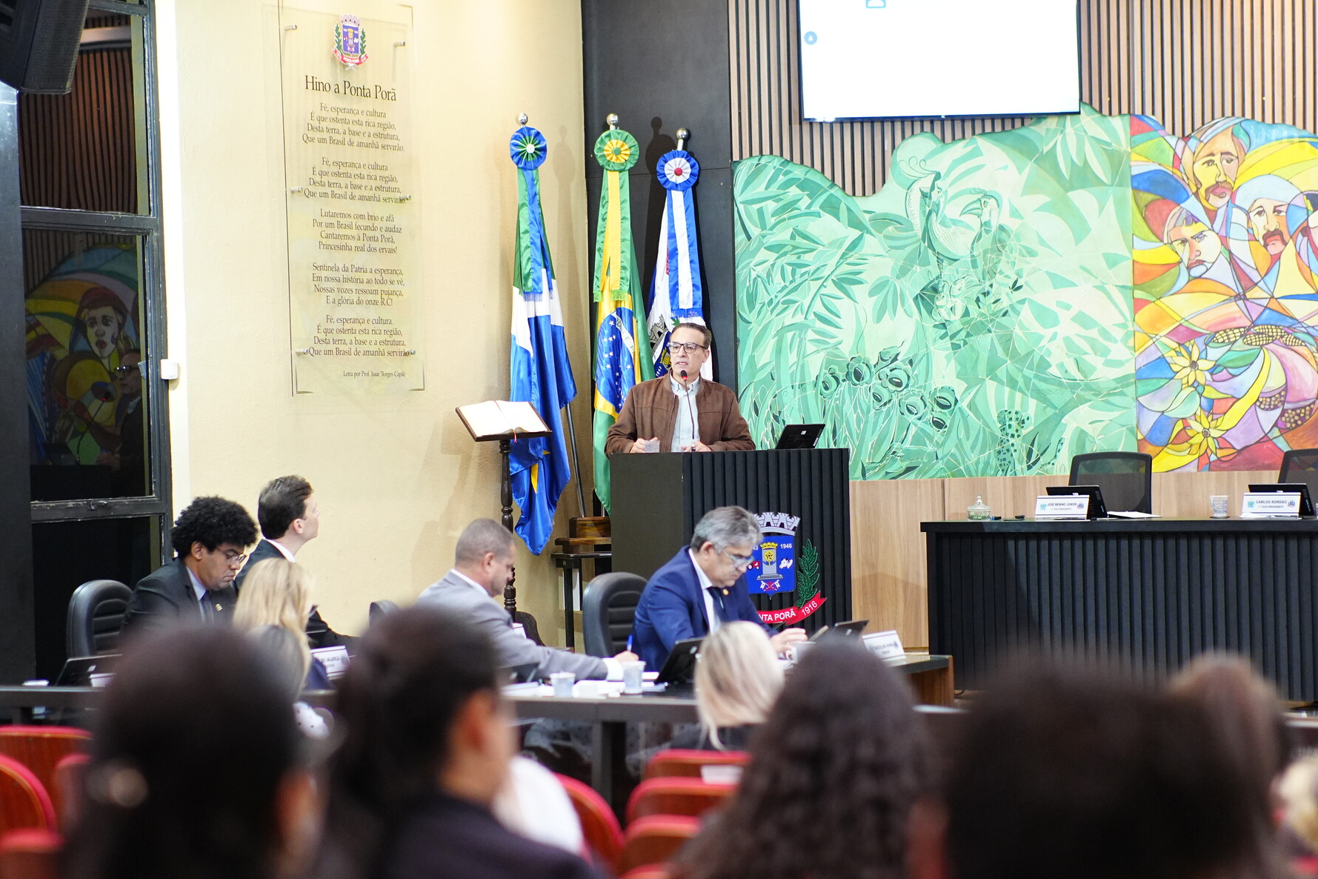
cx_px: 666
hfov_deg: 23.9
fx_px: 3112
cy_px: 440
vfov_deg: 16.1
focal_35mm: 85
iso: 2000
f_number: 1.8
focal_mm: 56
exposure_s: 1/151
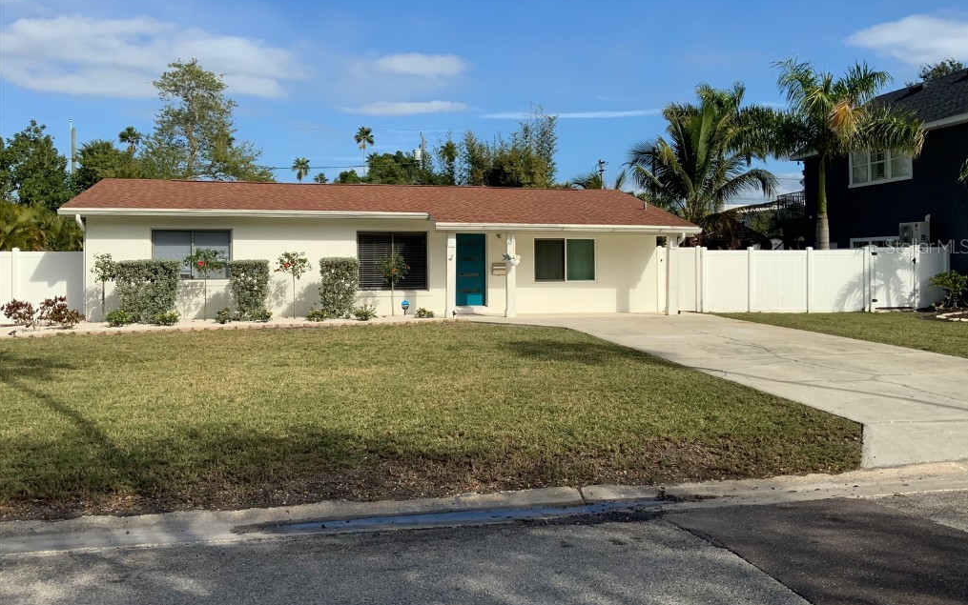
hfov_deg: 61.2
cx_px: 486
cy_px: 246
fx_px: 818
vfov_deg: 40.5
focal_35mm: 31
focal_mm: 3
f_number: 1.8
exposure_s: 1/2959
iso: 20
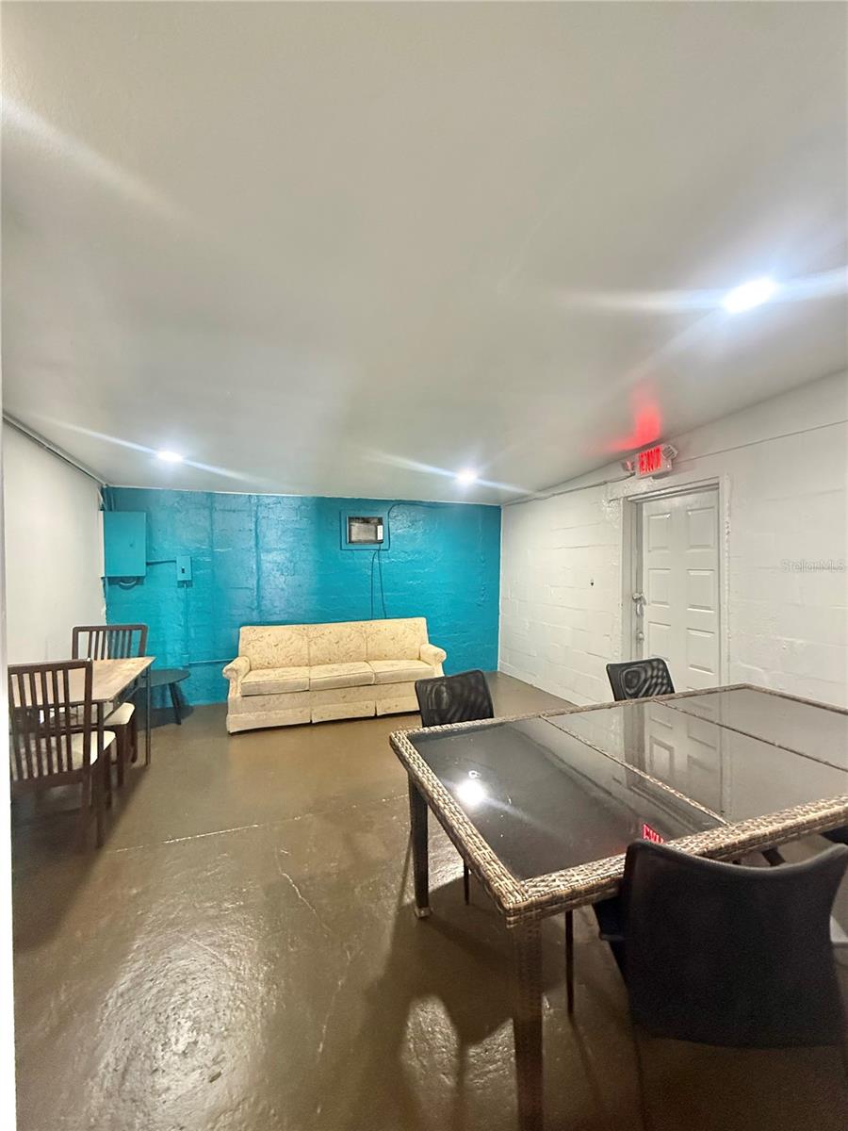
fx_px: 457
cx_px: 424
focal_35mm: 14
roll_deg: -1.0
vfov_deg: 102.1
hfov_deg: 85.7
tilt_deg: -1.0
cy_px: 566
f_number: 2.2
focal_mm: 2.22
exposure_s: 1/60
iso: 640
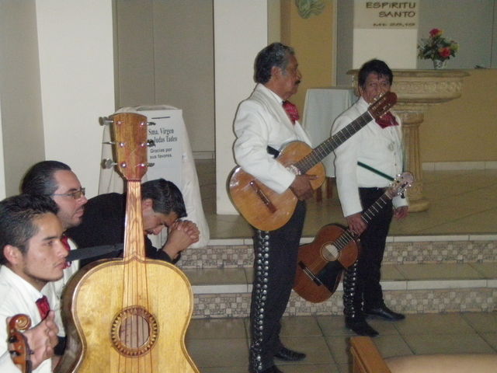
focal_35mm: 64
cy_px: 186
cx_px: 248
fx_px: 919
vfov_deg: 22.9
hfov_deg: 30.3
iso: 800
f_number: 4.5
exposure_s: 1/50
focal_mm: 11.45
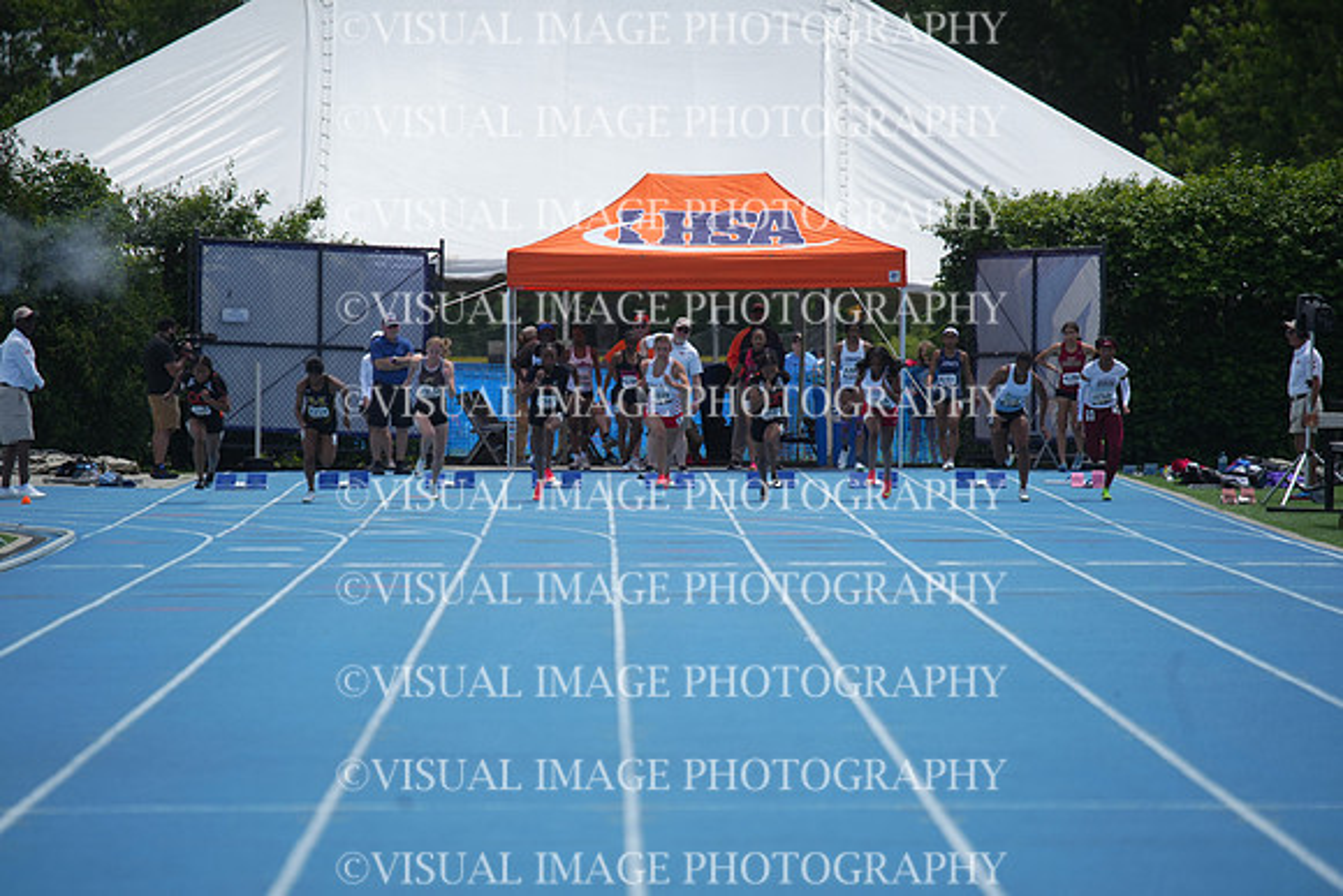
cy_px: 448
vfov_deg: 4.2
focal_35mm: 330
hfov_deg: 6.2
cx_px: 672
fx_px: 12313
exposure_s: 1/2500
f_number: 5.6
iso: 320
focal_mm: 330
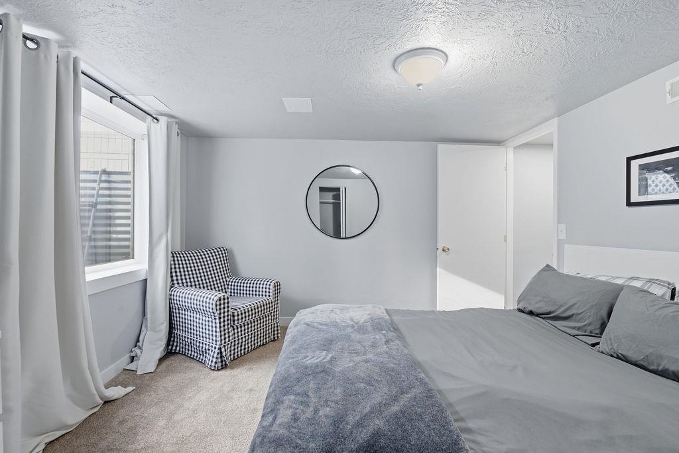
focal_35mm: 16
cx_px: 340
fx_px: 302
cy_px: 226
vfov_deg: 73.8
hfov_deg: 96.7
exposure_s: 1/20
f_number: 8
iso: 100
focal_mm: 16
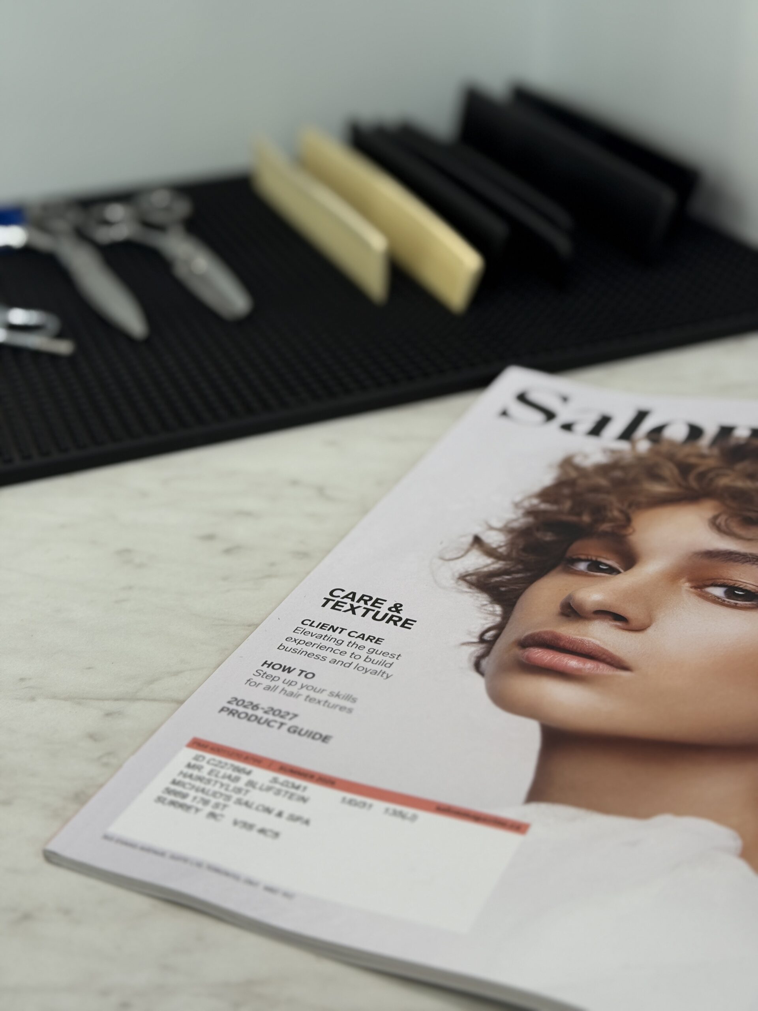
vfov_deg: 39.7
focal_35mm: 48
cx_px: 379
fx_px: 1401
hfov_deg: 30.3
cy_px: 506
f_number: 1.78
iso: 100
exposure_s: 1/120
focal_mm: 6.76
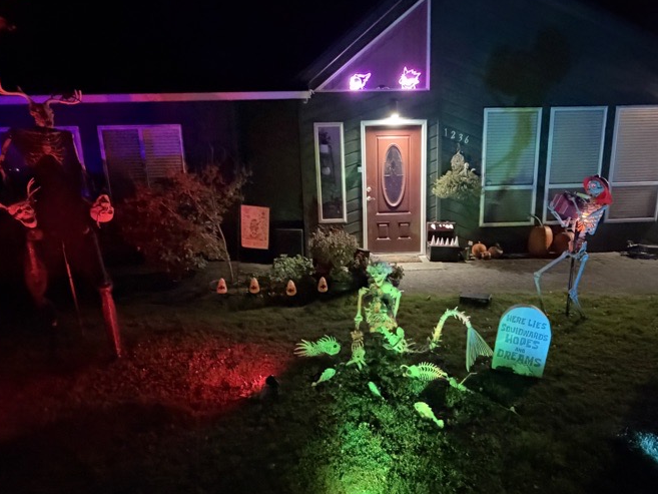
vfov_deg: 58.8
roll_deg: +1.6
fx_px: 437
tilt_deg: -12.0
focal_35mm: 23
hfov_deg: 73.7
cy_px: 267
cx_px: 366
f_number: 2.2
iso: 3200
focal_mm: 2.22
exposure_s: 1/30
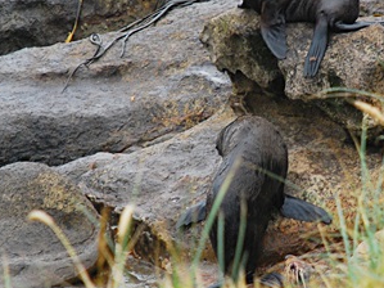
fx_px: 5792
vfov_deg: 2.8
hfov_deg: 3.8
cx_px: 271
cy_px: 96
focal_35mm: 522
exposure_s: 1/250
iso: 400
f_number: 6.3
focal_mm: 135
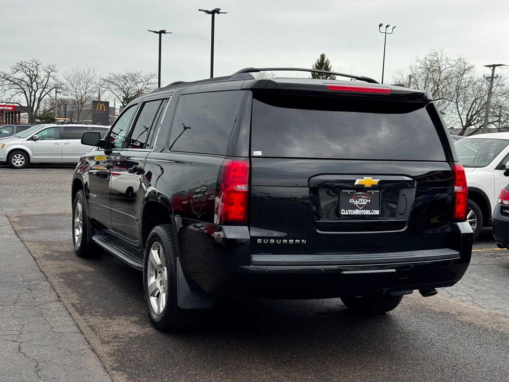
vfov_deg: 30.3
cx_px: 254
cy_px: 191
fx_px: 706
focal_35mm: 48
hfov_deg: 39.7
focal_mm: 6.76
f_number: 1.78
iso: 64
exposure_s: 1/658
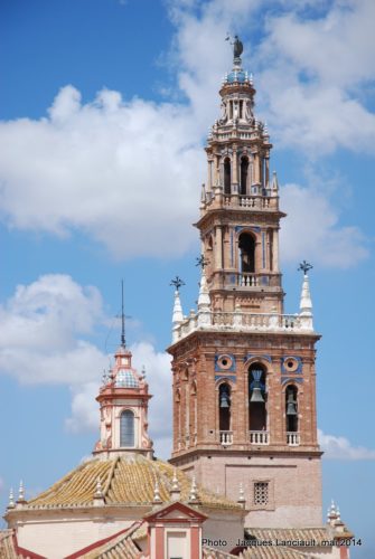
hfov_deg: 14.1
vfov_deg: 20.9
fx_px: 1518
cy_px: 280
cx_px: 188
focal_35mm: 98
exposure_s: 1/500
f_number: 5.6
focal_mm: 65
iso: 100
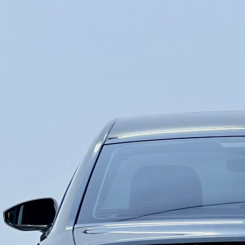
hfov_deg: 5.1
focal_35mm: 340
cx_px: 276
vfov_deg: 5.1
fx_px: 2723
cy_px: 263
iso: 32
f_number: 2.8
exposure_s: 1/148
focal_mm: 9
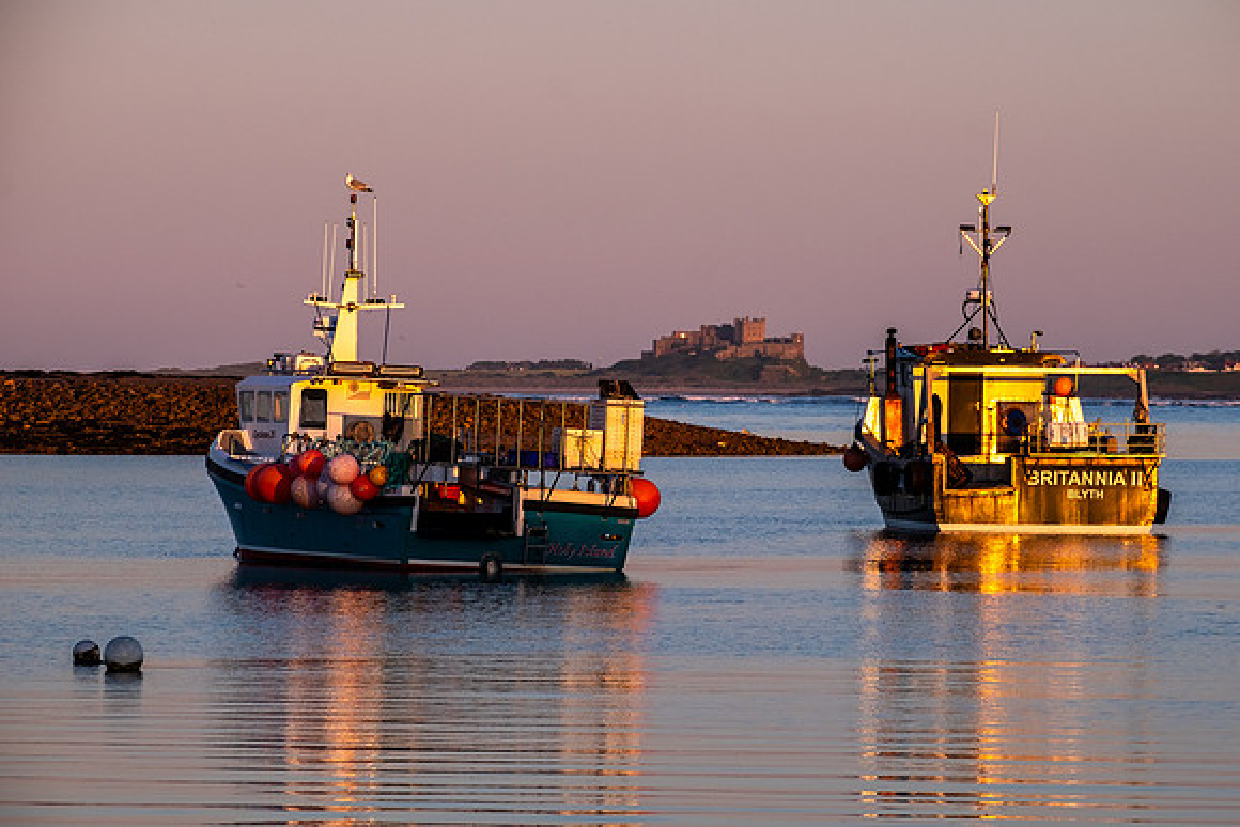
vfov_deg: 5.2
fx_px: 9085
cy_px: 443
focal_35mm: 264
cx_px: 665
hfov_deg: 7.8
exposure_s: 1/180
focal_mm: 164
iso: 250
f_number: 8
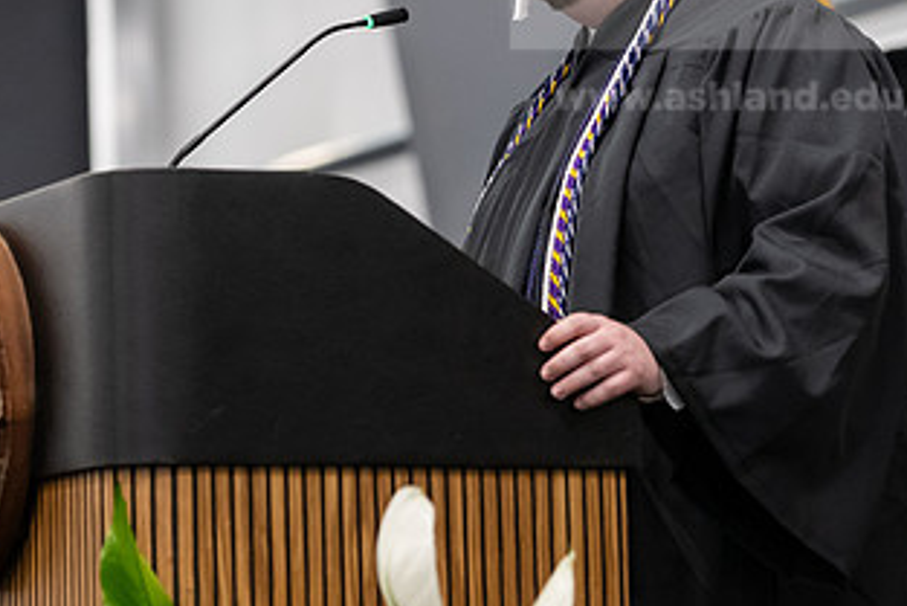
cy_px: 158
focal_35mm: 176
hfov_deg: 11.7
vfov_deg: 7.8
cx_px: 423
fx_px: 4436
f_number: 3.2
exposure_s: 1/200
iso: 2500
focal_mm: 95
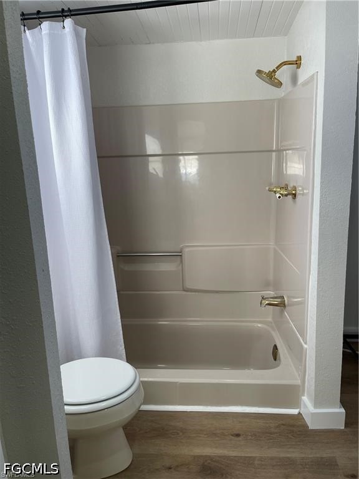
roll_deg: +2.9
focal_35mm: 26
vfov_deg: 67.3
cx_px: 180
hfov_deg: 53.1
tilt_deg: -13.5
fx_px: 360
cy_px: 240
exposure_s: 1/120
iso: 40
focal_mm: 5.1
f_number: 1.6
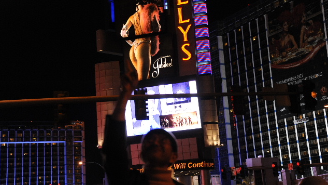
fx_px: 626
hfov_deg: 29.4
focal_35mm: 72
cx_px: 164
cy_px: 83
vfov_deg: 16.8
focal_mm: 68
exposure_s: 1/50
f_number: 4.8
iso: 2500
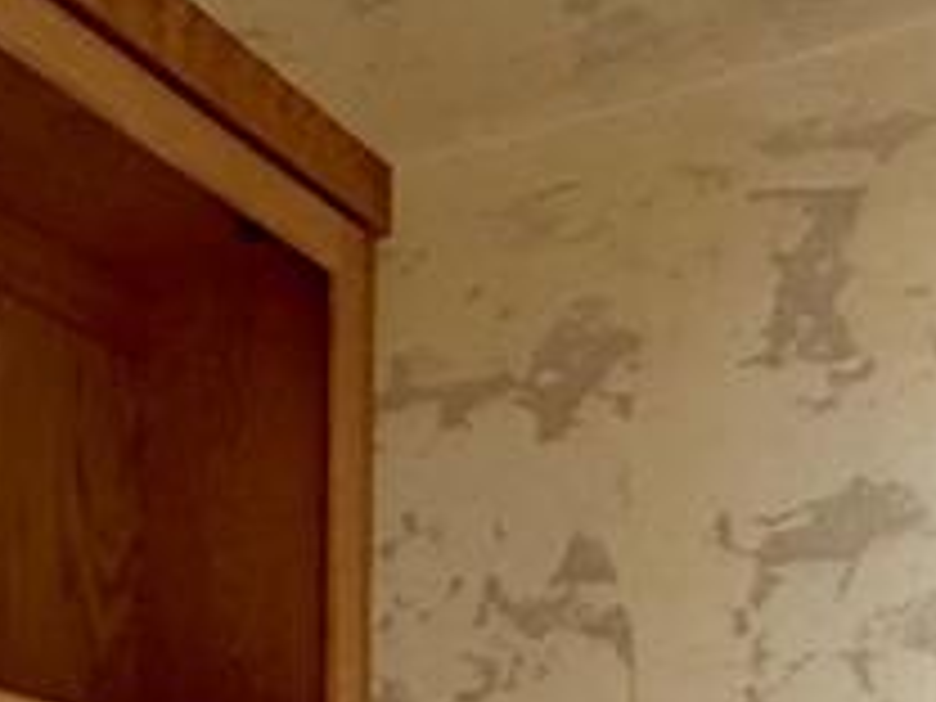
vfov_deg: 17.4
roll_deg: -0.3
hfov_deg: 28.1
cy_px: 1251
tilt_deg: -5.7
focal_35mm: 69
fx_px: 1866
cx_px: 400
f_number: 2.2
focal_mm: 2.22
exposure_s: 1/64
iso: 320
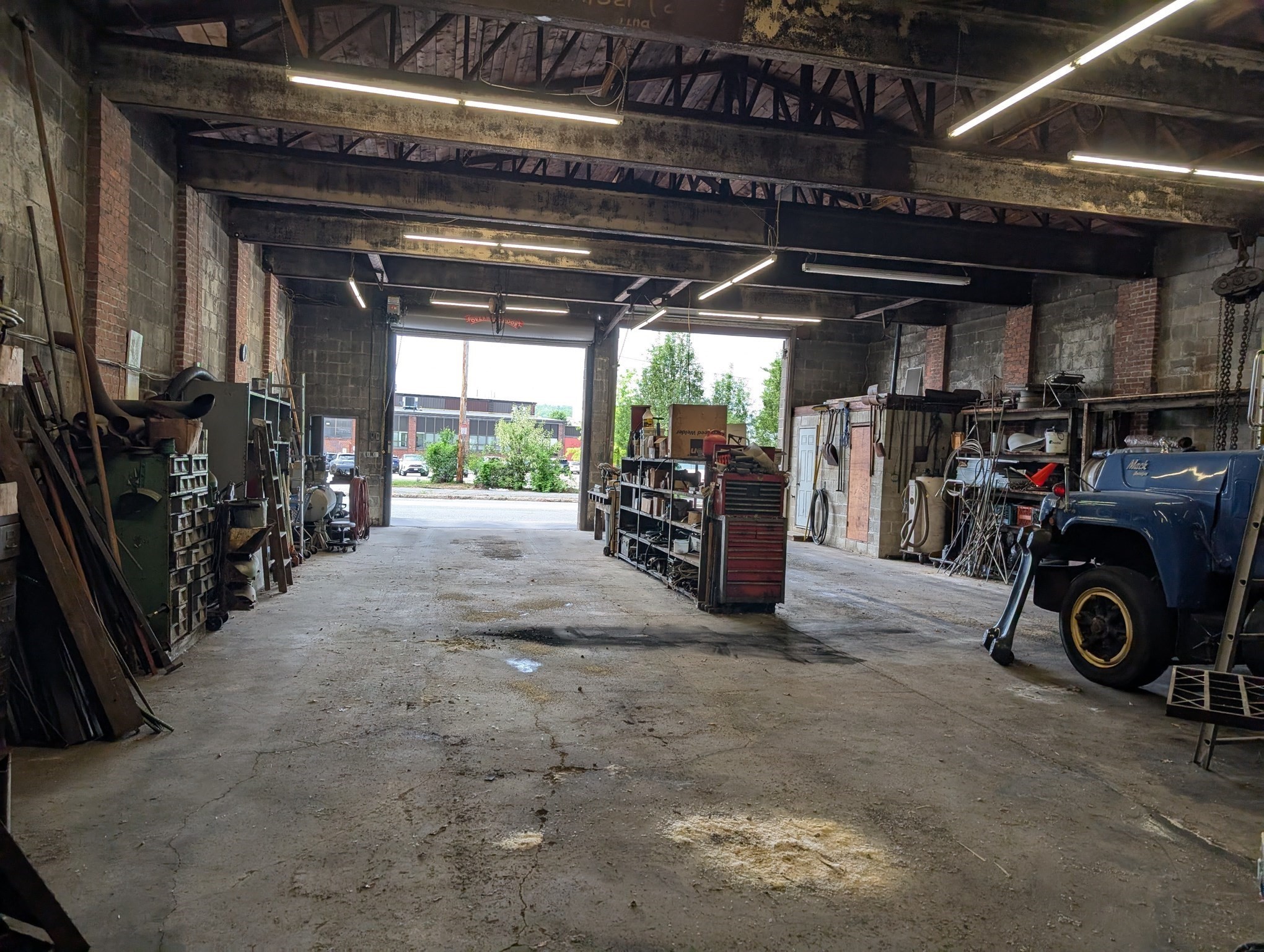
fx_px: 878
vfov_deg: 56.9
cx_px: 632
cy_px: 476
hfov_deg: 71.5
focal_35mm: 24
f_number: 1.68
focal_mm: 6.9
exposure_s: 1/207
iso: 22
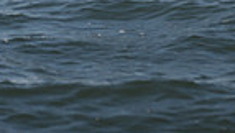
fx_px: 1854
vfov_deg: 3.9
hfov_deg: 7.3
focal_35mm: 297
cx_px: 124
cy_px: -342
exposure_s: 1/1250
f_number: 4
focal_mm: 70
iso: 250
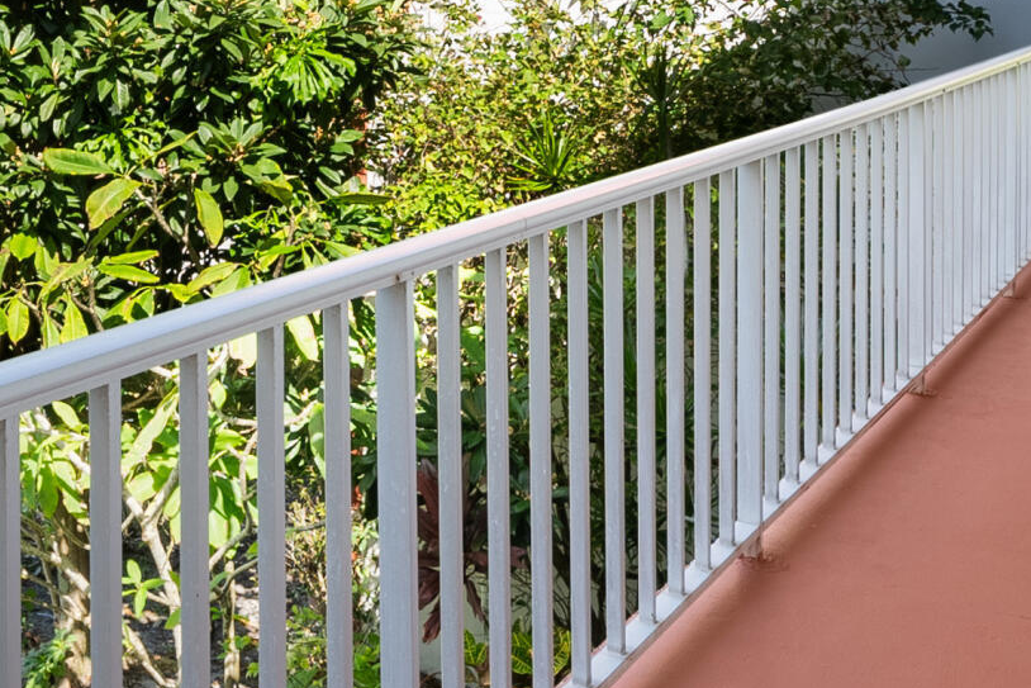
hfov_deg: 30.3
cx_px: -106
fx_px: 1690
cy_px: 46
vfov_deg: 22.4
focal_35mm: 59
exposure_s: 1/8
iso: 100
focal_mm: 16
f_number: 9
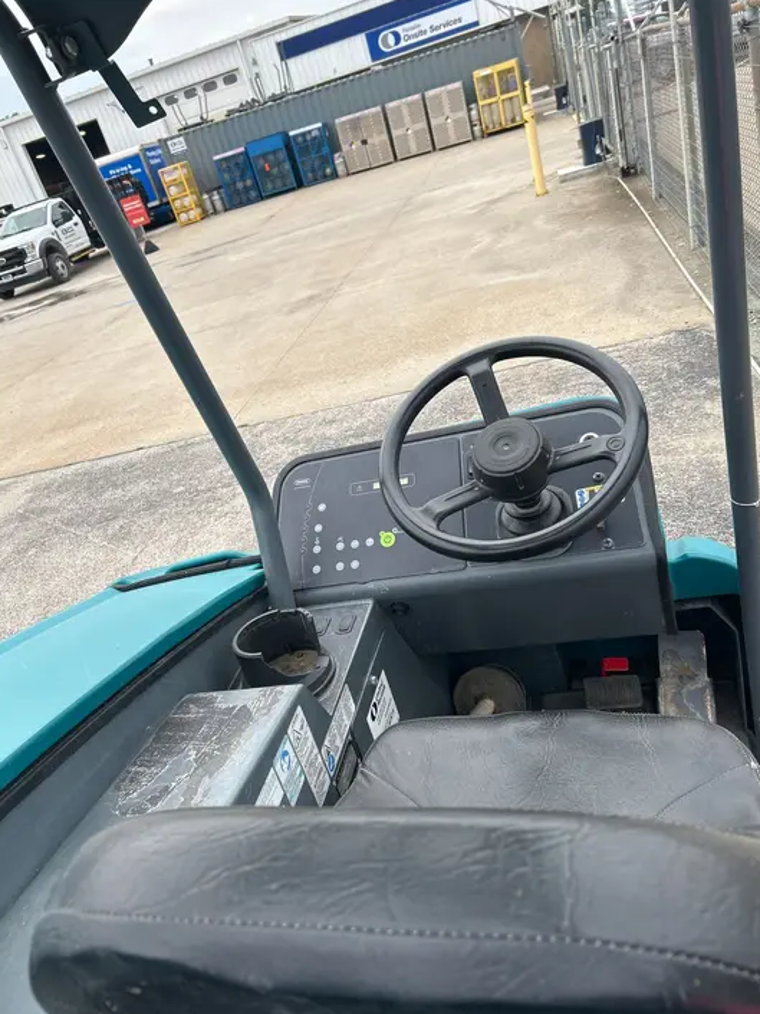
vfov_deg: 65.3
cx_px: 384
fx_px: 791
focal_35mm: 27
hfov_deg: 51.3
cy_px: 516
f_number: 1.5
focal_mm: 5.7
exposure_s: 1/521
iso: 50
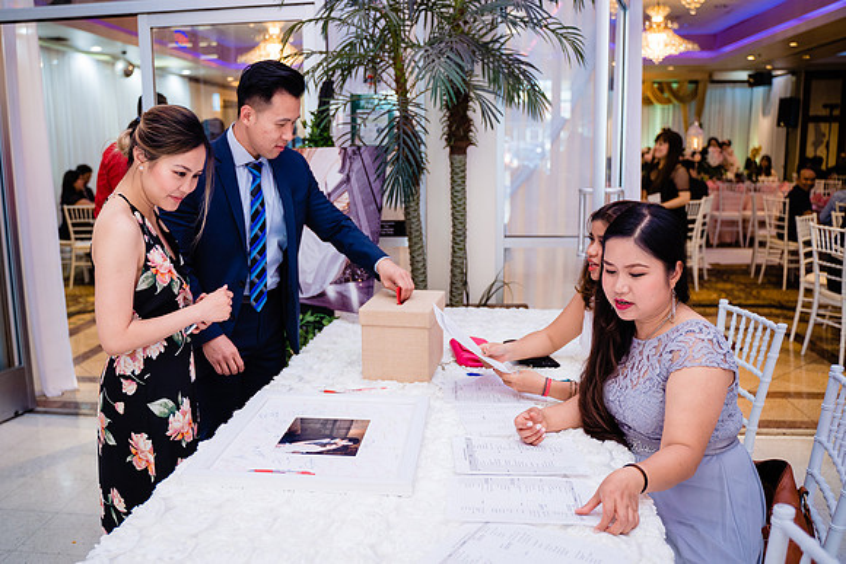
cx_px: 379
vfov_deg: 42.4
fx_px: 727
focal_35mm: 31
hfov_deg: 60.2
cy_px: 289
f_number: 2.8
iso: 1000
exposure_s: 1/160
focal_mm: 28
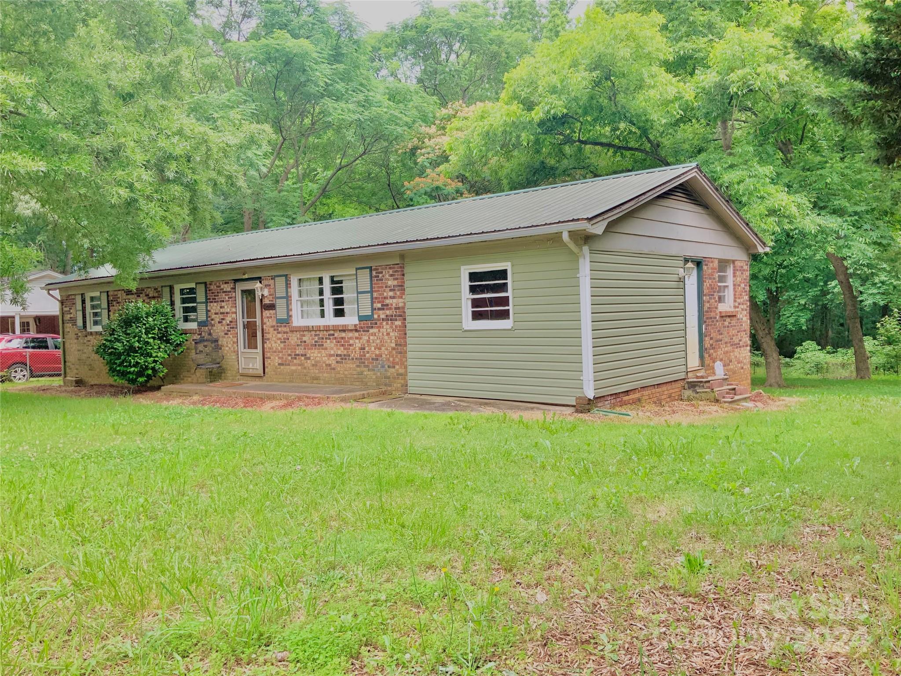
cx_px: 450
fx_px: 755
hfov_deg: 61.7
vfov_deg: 48.2
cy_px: 338
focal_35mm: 29
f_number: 1.8
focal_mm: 3
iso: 16
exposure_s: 1/156
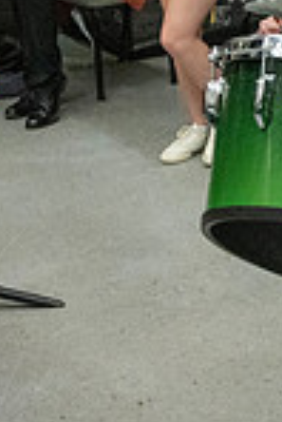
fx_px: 1102
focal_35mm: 94
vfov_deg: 20.1
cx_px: 419
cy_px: -110
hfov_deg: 13.7
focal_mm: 24
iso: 10000
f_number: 4
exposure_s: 1/500
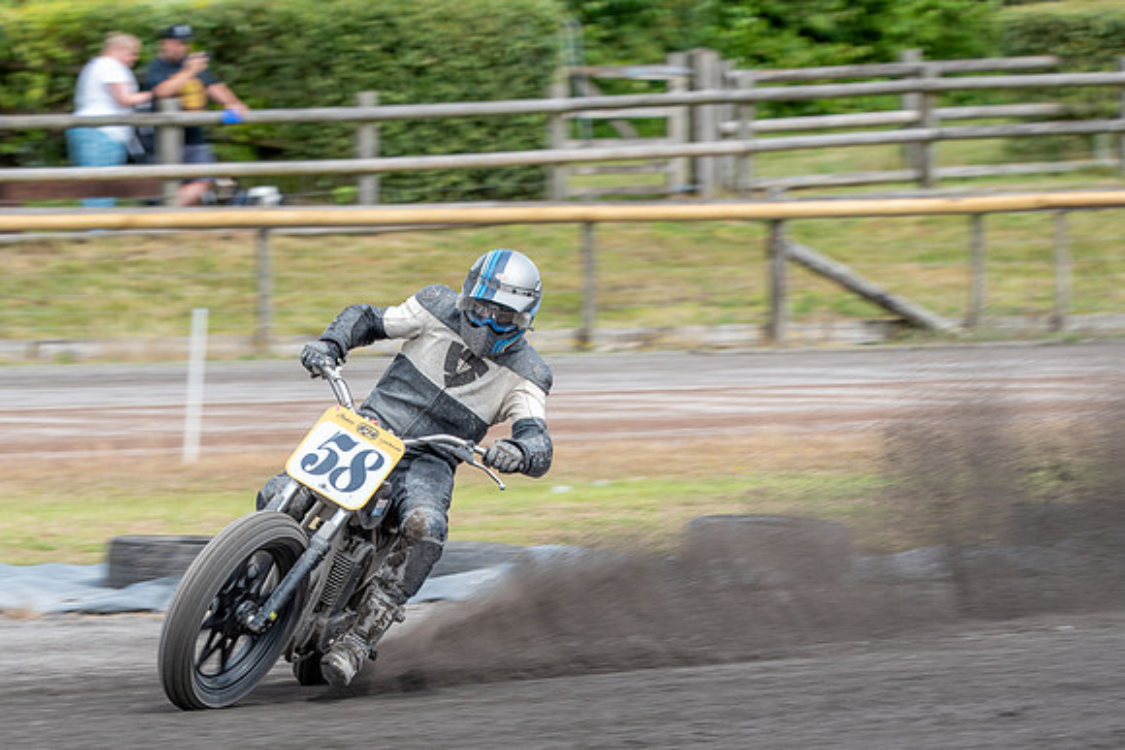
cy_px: 596
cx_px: 300
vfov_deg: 4.3
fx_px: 10097
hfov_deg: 6.4
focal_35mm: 323
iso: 200
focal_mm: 190
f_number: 7.1
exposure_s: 1/250
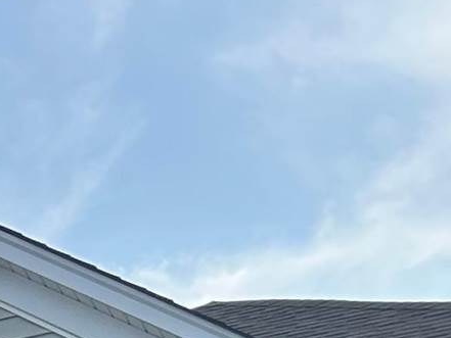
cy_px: 1136
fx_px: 2359
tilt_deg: +6.8
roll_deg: -2.2
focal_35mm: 181
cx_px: -399
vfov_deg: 7.0
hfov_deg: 10.2
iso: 50
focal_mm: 5.7
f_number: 1.5
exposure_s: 1/1431
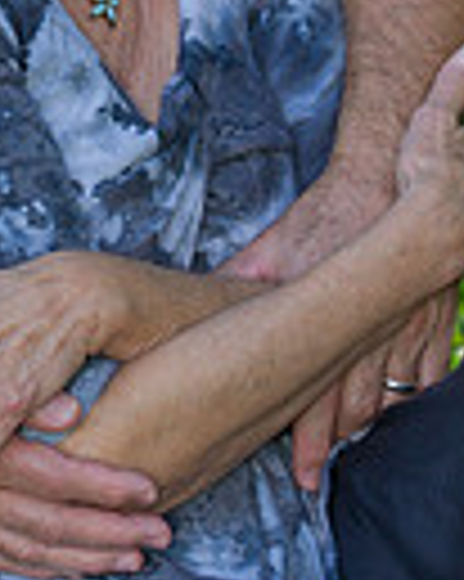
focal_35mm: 360
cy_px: -283
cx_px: -56
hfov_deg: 4.3
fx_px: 6187
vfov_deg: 5.3
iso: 250
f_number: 4
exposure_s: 1/160
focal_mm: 110
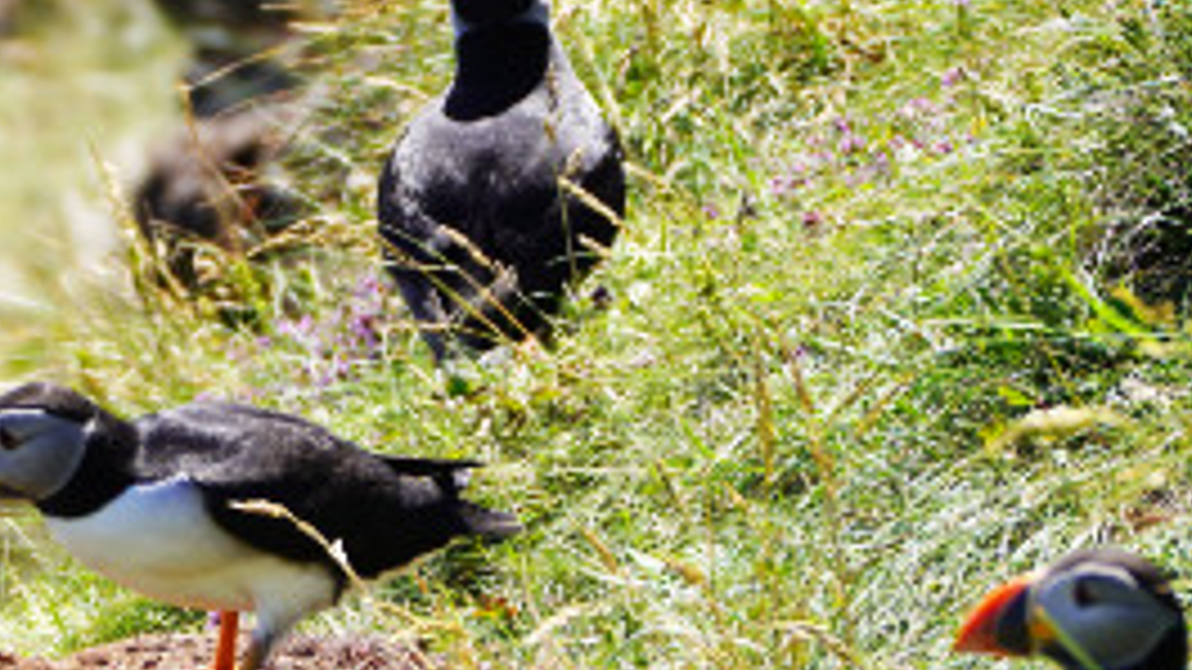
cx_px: 36
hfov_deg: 2.4
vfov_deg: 1.3
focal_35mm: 911
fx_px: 28791
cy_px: 749
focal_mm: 192
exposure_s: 1/320
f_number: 5.6
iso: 100
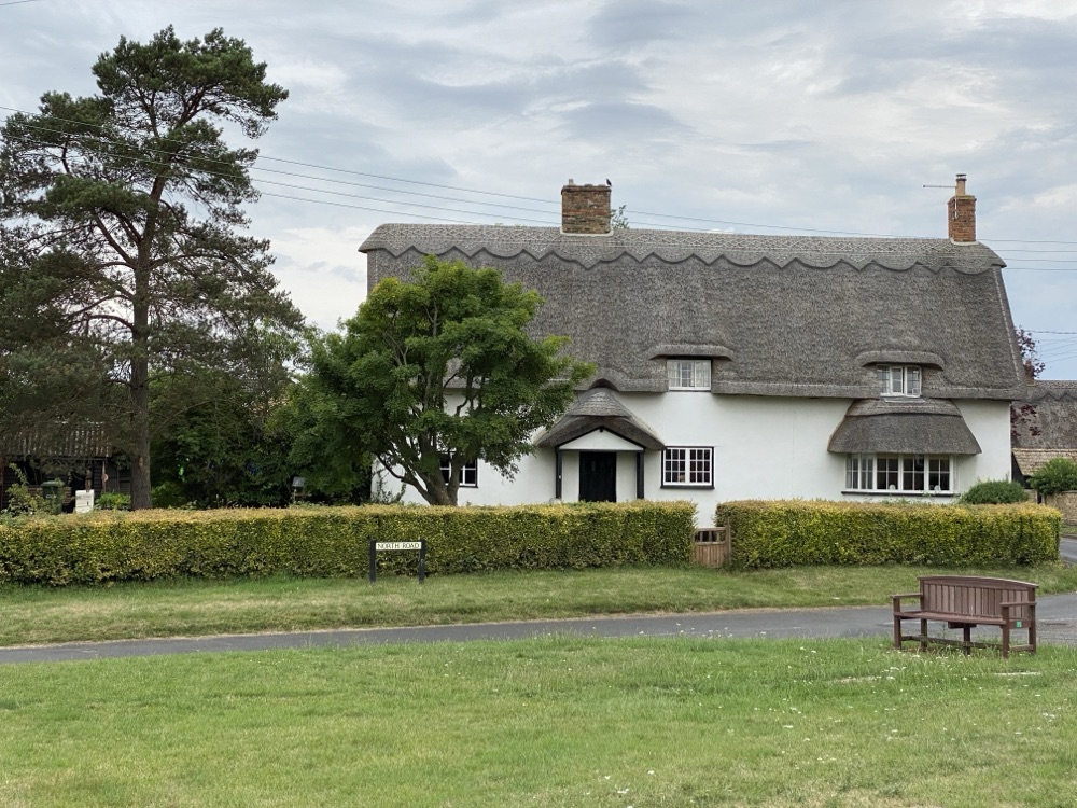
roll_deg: -0.2
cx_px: 538
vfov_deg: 28.0
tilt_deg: +3.0
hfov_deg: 36.8
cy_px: 404
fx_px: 1618
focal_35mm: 52
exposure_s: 1/1597
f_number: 2
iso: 20
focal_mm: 6
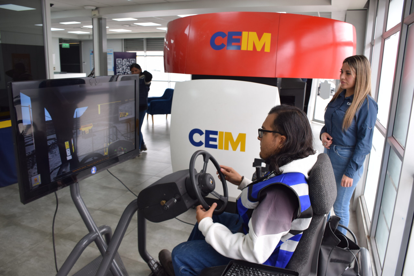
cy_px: 138
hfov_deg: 67.4
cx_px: 207
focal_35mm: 27
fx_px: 310
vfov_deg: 47.9
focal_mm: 18
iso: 400
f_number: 5.6
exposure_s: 1/125
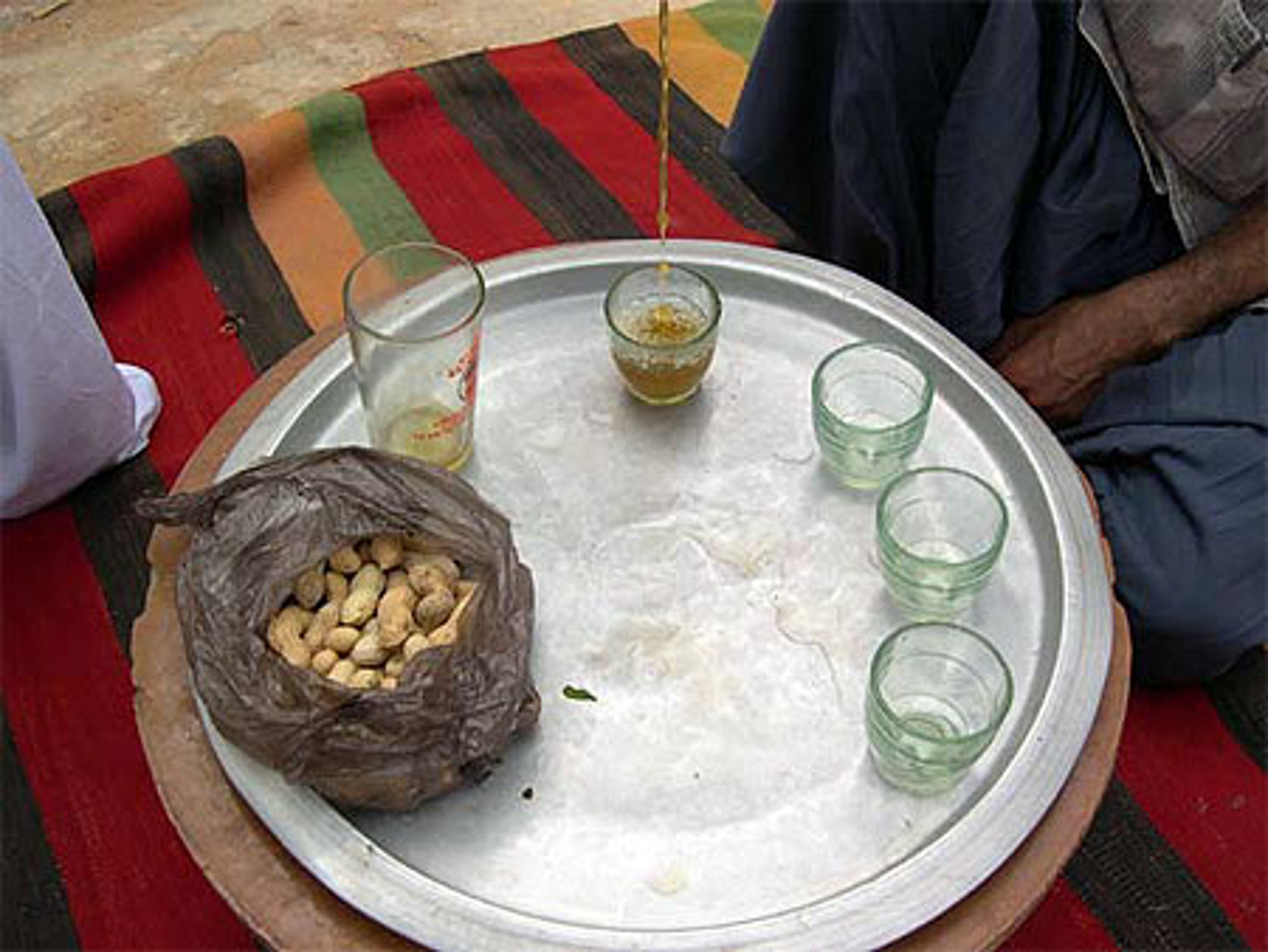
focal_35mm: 38
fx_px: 1393
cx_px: 634
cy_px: 476
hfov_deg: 49.0
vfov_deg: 37.8
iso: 100
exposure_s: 1/571
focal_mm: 8
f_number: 2.8
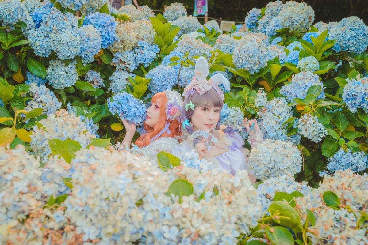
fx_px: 378
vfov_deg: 35.9
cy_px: 122
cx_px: 184
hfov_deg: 51.9
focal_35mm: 37
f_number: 5.6
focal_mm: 37
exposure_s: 1/200
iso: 250
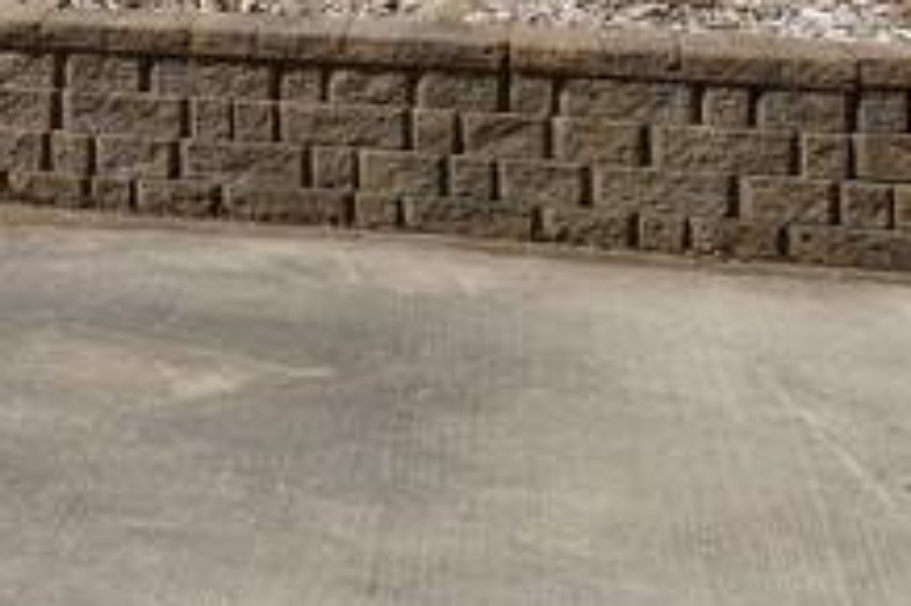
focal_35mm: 119
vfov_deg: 10.9
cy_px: -380
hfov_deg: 14.2
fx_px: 3009
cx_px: -959
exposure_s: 1/200
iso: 100
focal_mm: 16
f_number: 11
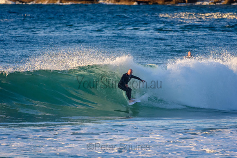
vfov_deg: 1.8
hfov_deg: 2.7
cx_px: 118
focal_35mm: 750
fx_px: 4938
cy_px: 79
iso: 800
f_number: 5.6
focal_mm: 500
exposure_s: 1/1600
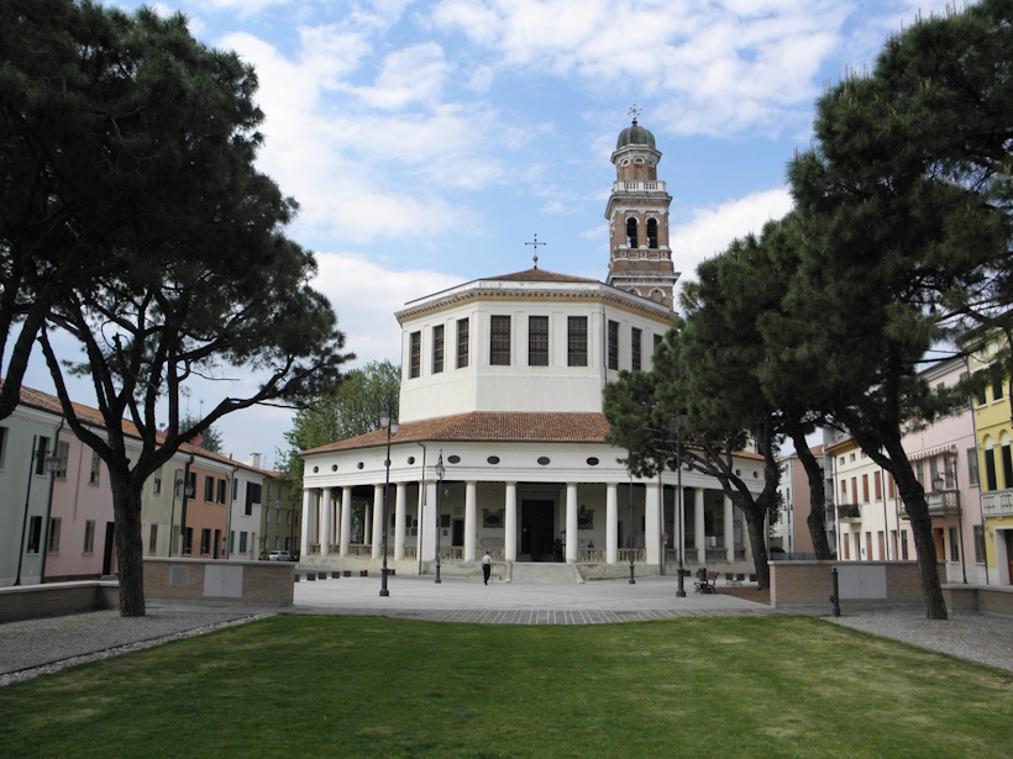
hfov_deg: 63.4
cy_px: 380
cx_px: 506
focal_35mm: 28
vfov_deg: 49.7
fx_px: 819
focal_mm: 5
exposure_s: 1/250
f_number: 7
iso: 100
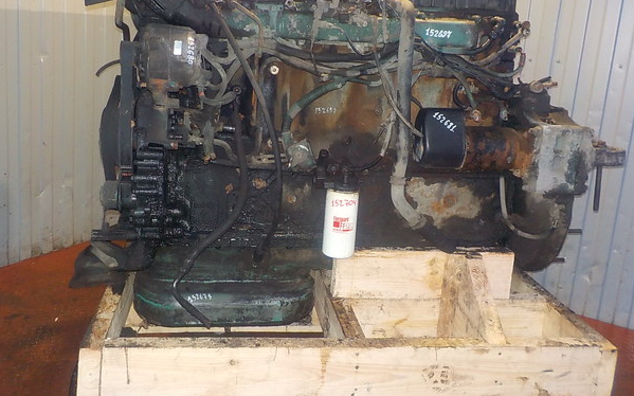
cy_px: 156
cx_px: 319
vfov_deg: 37.1
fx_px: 587
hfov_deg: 56.7
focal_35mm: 34
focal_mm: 4.1
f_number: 3.3
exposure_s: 1/30
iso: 250
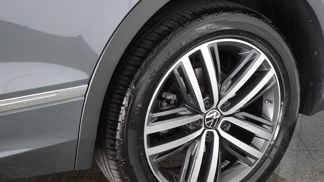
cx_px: 175
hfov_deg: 31.4
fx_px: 575
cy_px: 119
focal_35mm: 67
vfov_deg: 17.9
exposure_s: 1/160
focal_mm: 32
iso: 1000
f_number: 4
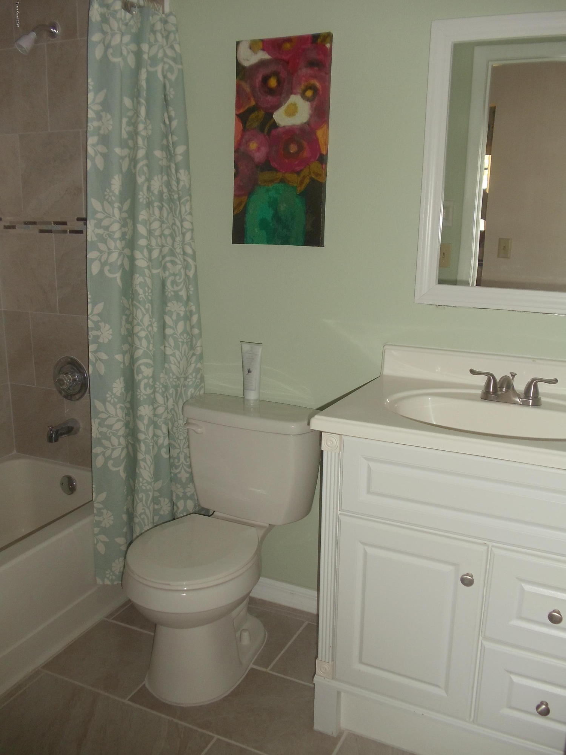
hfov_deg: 32.9
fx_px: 959
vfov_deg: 42.9
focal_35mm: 44
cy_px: 378
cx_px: 283
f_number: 3.5
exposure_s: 1/8
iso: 80
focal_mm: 6
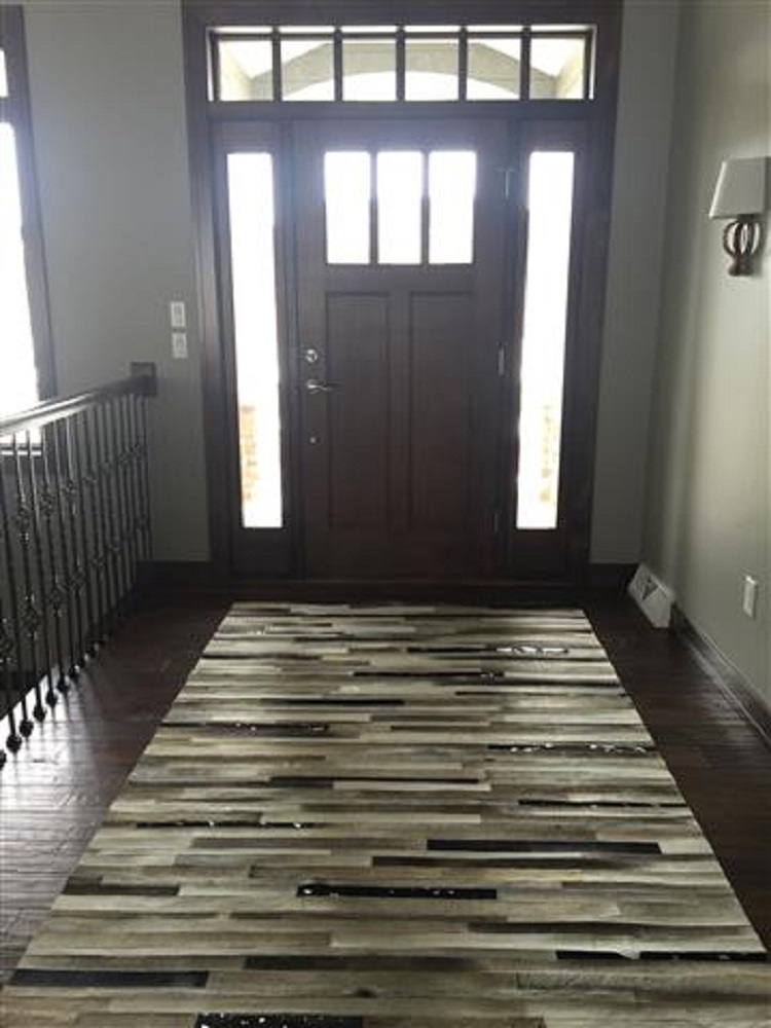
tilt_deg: -12.6
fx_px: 861
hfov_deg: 48.2
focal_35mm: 29
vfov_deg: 61.7
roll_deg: +0.9
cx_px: 386
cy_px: 514
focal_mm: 4.15
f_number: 2.2
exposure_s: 1/30
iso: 32
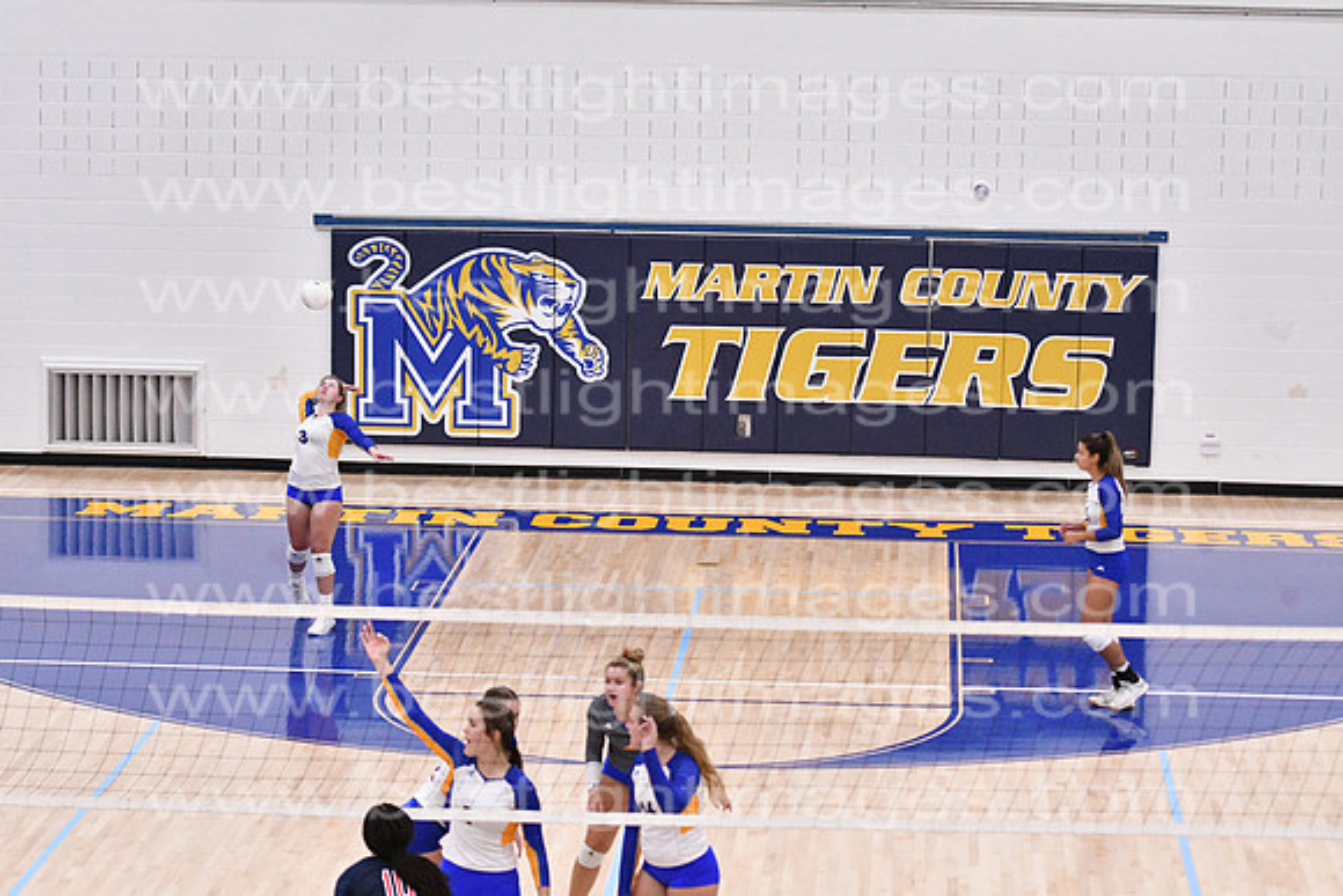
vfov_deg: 13.0
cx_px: 672
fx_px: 3918
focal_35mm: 105
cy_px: 448
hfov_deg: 19.5
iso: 6400
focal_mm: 70
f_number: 3.2
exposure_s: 1/1000
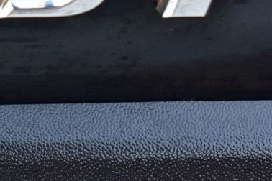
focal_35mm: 223
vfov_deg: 6.1
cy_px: -47
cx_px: -96
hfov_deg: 9.0
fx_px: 1687
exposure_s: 1/50
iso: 400
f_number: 8
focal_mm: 55
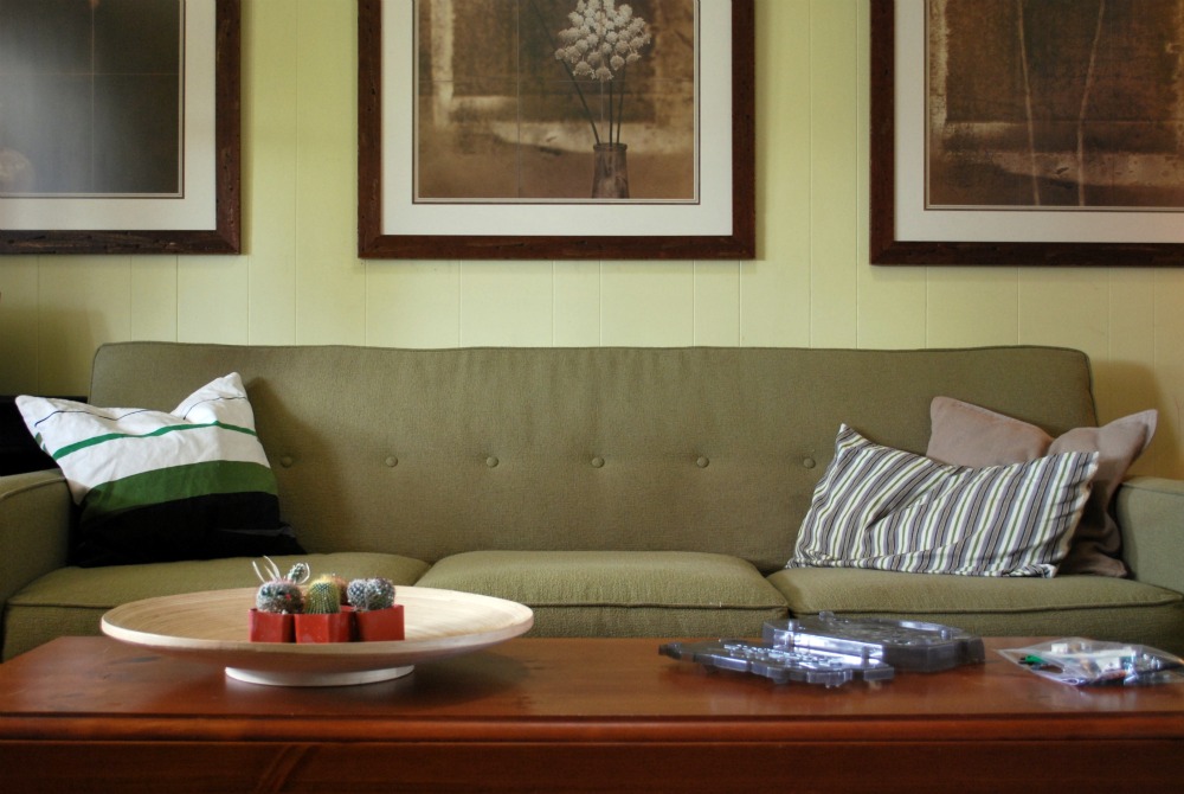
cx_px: 592
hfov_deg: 44.9
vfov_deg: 30.9
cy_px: 397
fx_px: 1433
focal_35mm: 44
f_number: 4.8
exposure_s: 1/30
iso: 450
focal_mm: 29
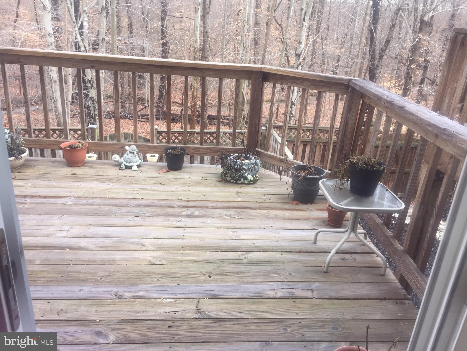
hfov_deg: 61.7
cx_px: 234
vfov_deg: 48.2
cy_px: 176
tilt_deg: -22.6
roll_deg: -4.4
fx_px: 391
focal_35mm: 29
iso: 32
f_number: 2.2
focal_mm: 4.15
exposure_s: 1/120
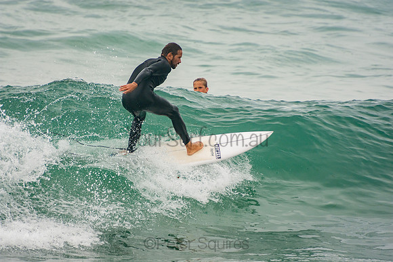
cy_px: 131
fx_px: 6551
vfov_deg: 2.3
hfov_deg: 3.4
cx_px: 196
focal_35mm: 600
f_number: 5.6
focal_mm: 400
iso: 320
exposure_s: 1/1250
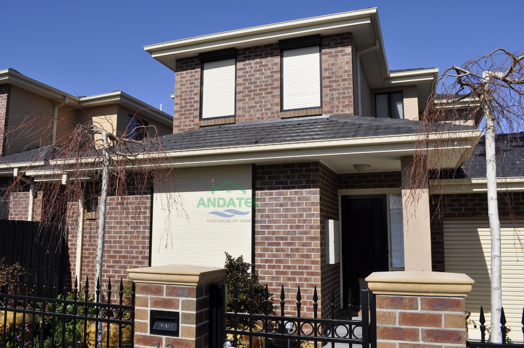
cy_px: 174
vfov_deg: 43.5
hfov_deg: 62.0
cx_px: 262
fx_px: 436
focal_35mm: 30
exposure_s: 1/500
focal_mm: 20
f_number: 11
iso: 200
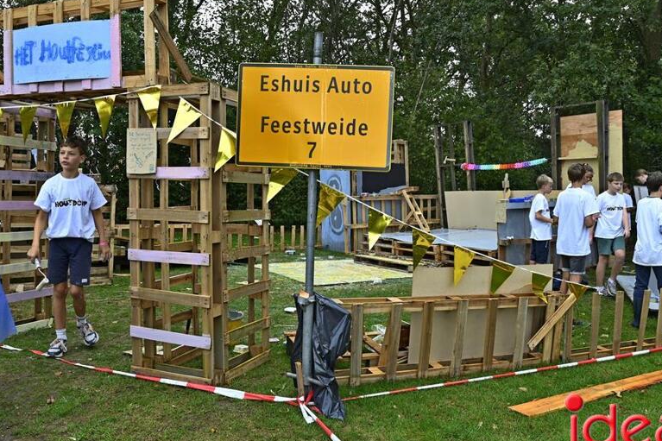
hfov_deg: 60.3
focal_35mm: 31
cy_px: 206
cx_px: 344
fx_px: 570
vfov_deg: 42.3
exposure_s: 1/125
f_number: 5.6
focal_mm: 24
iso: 200
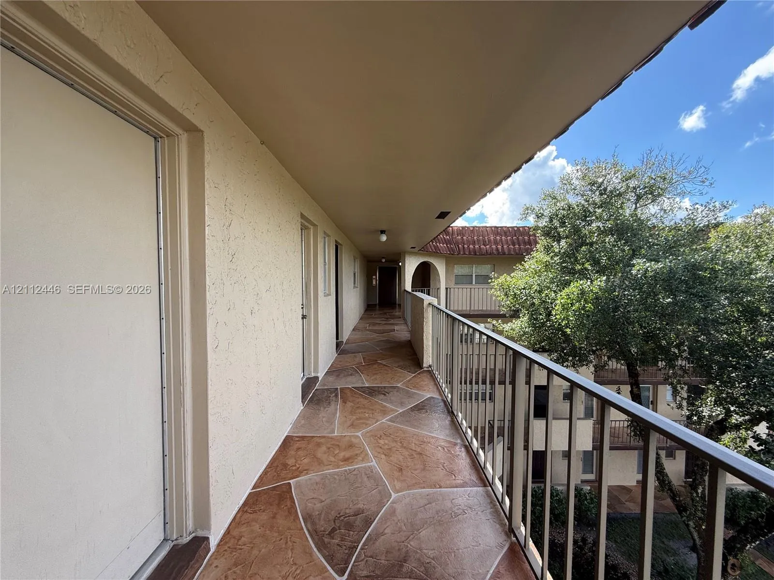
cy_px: 290
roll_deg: +0.3
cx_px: 387
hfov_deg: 102.1
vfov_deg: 85.7
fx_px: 313
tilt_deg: -2.6
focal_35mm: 14
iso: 50
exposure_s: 1/333
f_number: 2.2
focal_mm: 2.22
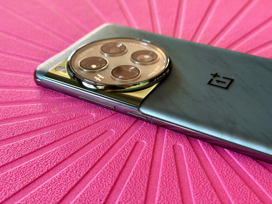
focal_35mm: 48
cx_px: 136
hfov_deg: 39.7
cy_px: 102
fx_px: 377
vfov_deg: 30.3
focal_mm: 6.86
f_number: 1.78
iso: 320
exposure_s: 1/40
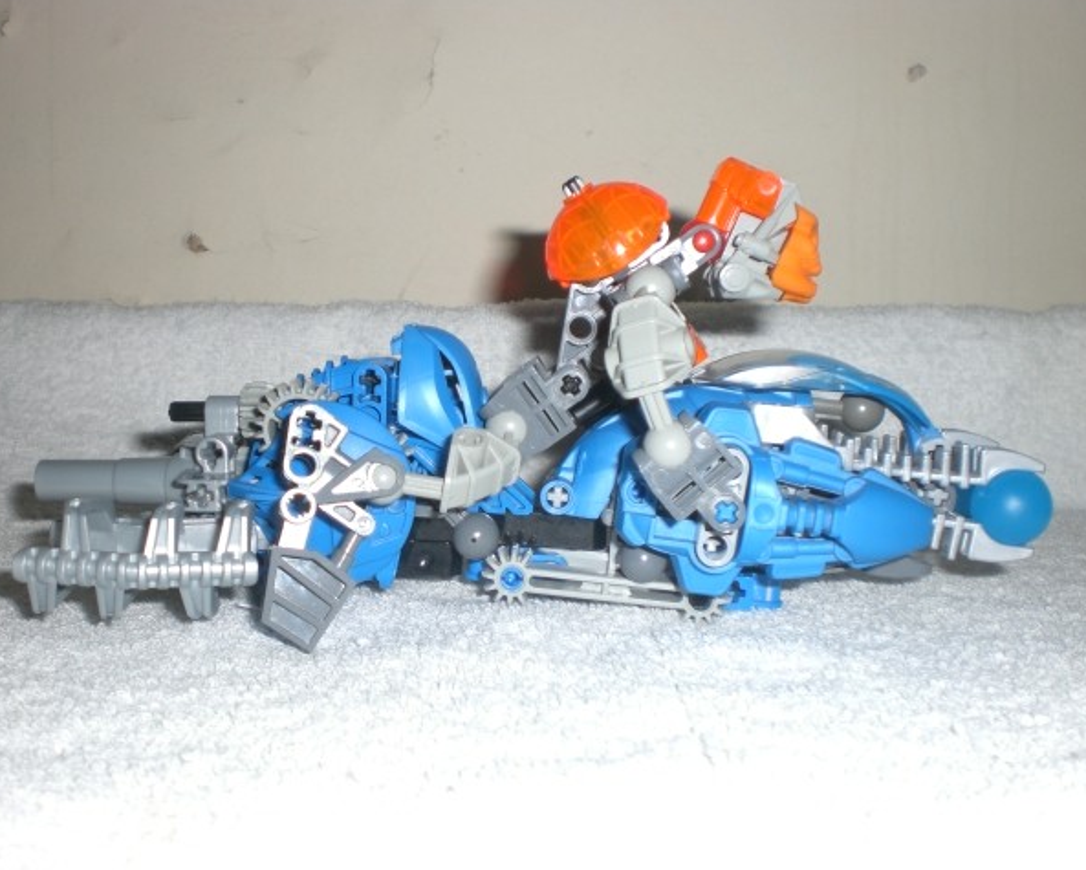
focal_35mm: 40
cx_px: 522
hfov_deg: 45.8
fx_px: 1286
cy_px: 434
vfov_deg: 37.4
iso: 50
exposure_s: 1/60
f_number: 3.1
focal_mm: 6.3
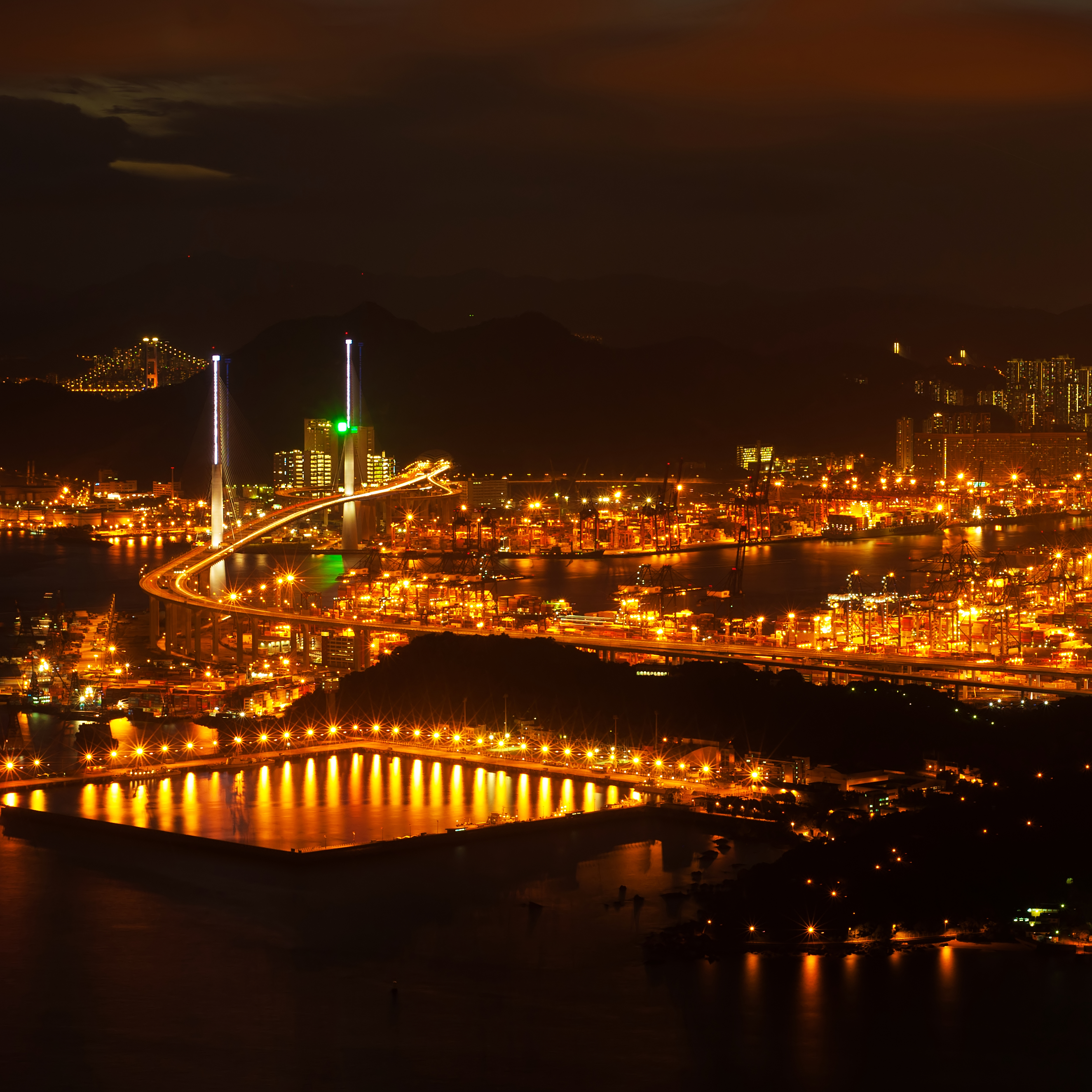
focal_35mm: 103
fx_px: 3676
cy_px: 553
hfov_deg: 16.9
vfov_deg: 16.9
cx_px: 537
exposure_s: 30
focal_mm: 50
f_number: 9
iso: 100
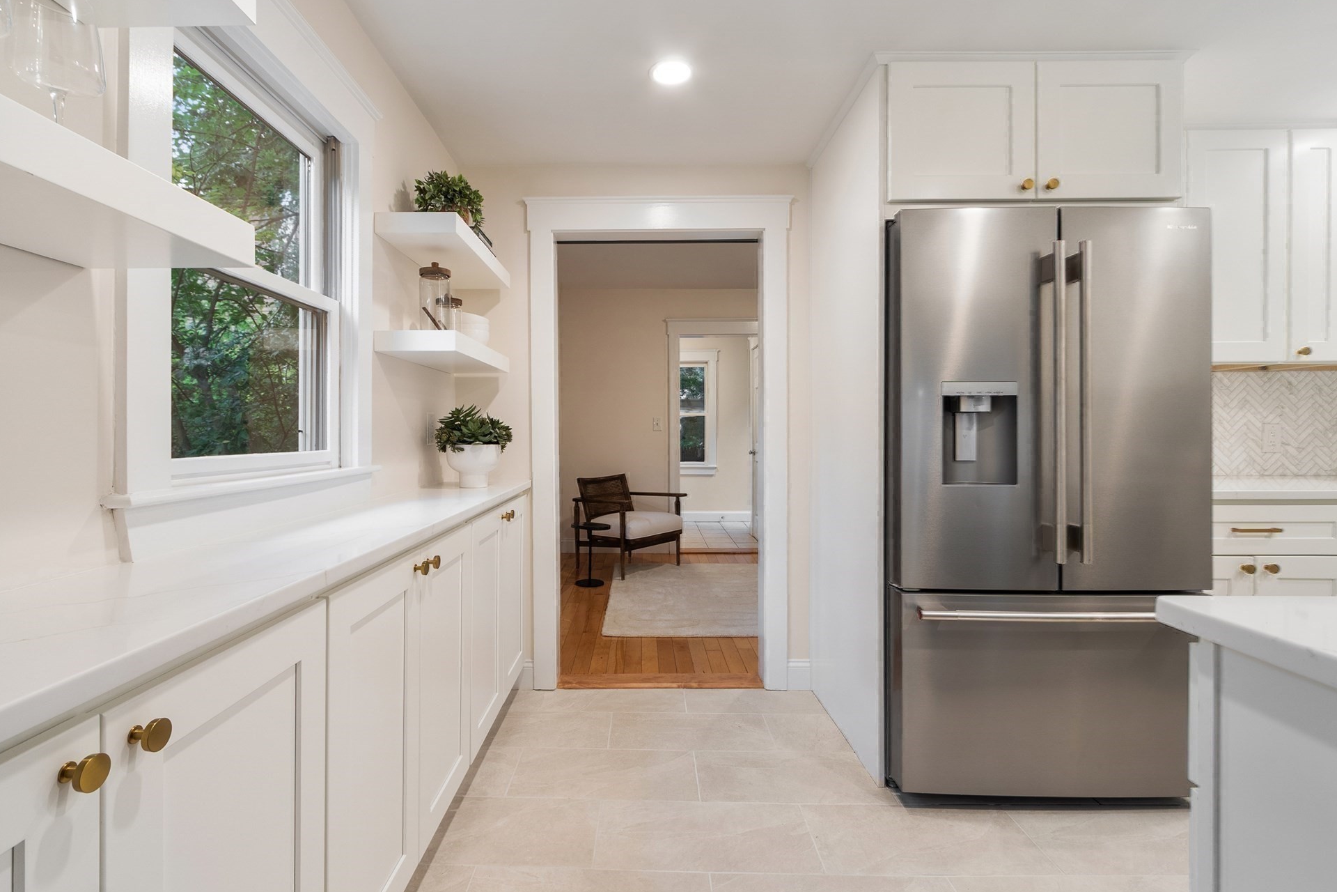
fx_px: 594
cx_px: 664
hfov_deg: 96.7
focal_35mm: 16
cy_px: 423
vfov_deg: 73.7
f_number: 8
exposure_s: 1/1.25
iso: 320
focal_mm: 10
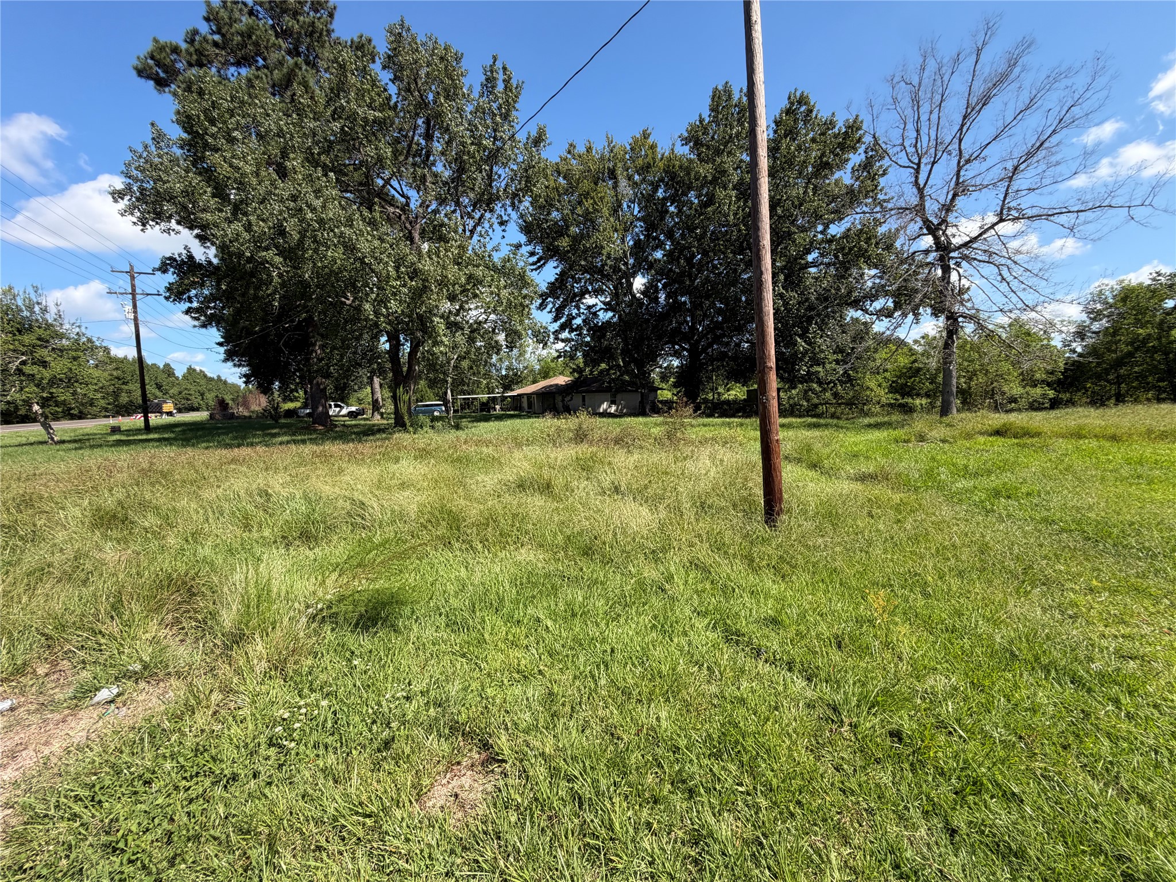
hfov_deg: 102.1
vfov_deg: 85.7
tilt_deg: -6.8
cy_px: 441
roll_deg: +2.1
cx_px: 588
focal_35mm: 14
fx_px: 476
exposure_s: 1/770
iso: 40
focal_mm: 2.22
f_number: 2.2
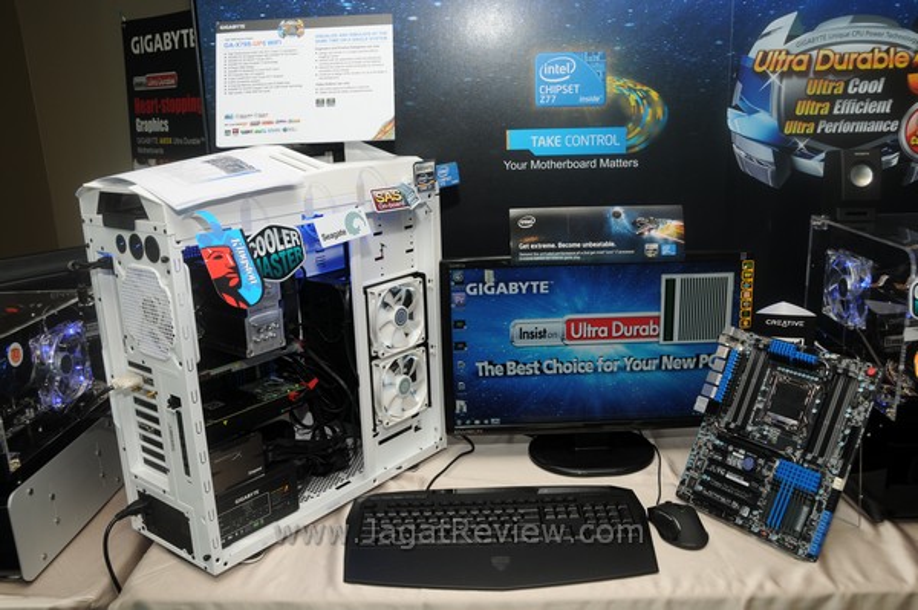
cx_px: 459
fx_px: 764
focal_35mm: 30
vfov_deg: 43.5
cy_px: 305
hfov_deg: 62.0
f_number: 6.3
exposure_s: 1/60
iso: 200
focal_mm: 20
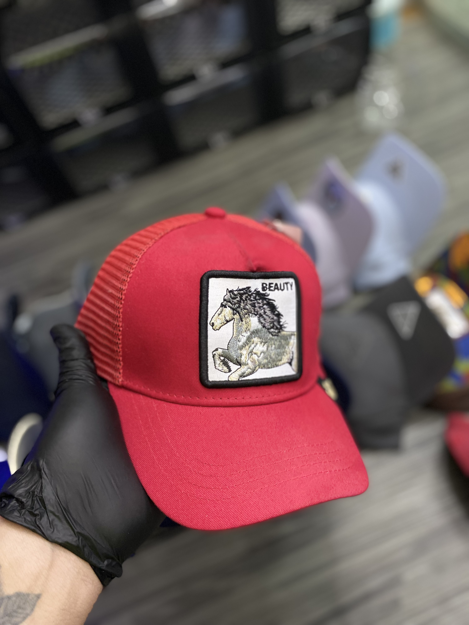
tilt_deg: -54.9
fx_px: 470
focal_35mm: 26
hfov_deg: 53.1
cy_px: 312
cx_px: 234
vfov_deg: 67.3
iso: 400
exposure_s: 1/60
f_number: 1.8
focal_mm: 4.25
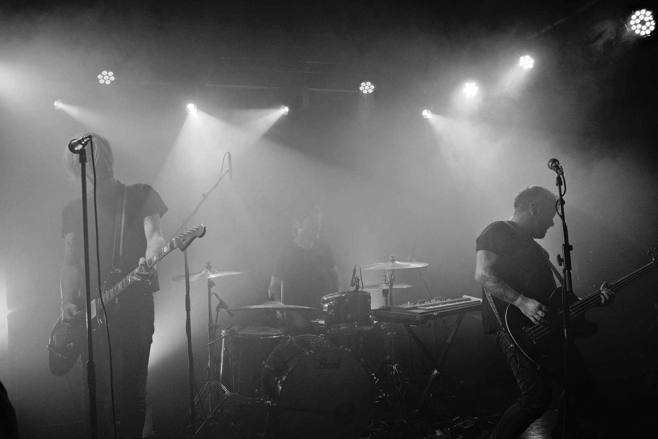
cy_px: 220
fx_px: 640
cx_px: 329
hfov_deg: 54.4
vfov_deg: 37.9
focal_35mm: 35
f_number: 4
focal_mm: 23
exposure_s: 1/500
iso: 2500
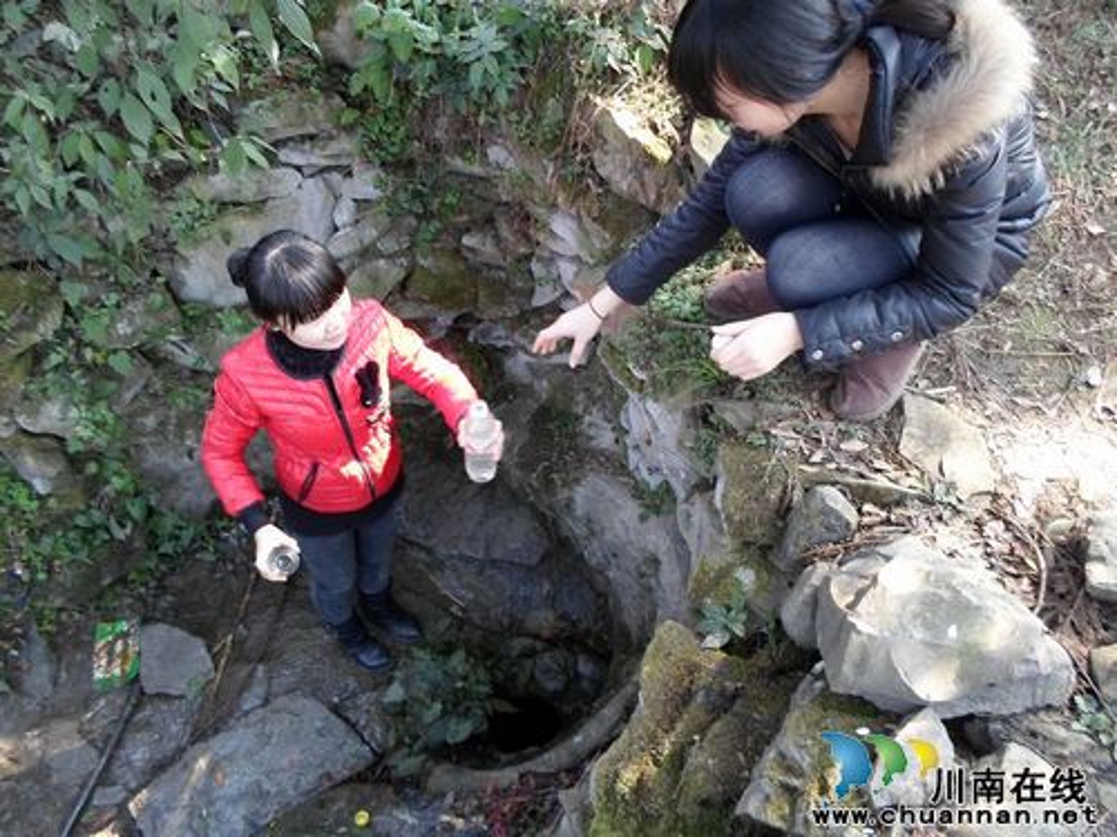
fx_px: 807
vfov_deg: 54.9
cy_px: 418
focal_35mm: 25
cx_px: 558
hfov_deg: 69.4
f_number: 2.5
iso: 80
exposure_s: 1/45
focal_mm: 4.5
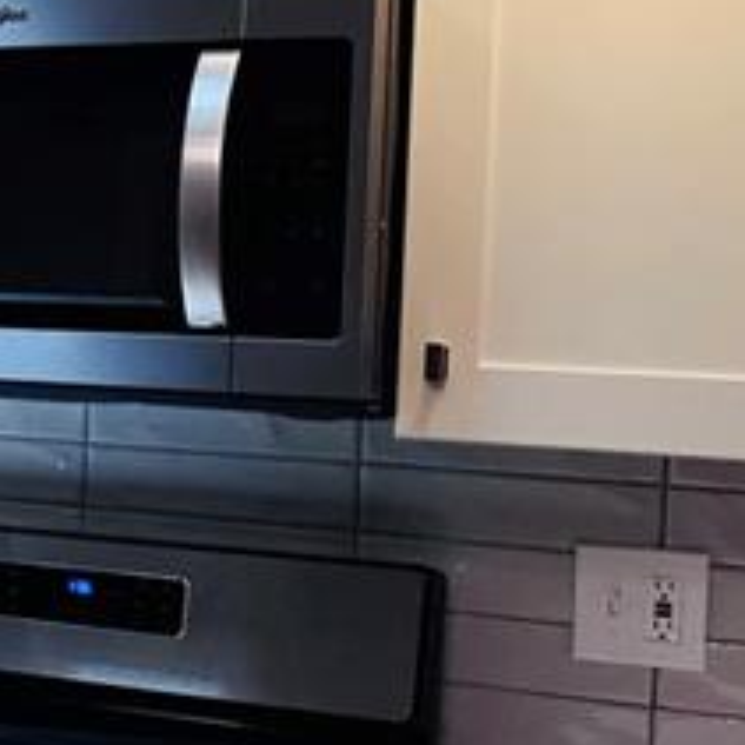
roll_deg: -1.4
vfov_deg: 16.9
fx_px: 2508
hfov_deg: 14.4
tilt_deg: -2.2
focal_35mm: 103
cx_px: -685
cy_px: 357
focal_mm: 6.86
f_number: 1.78
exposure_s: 1/163
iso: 64
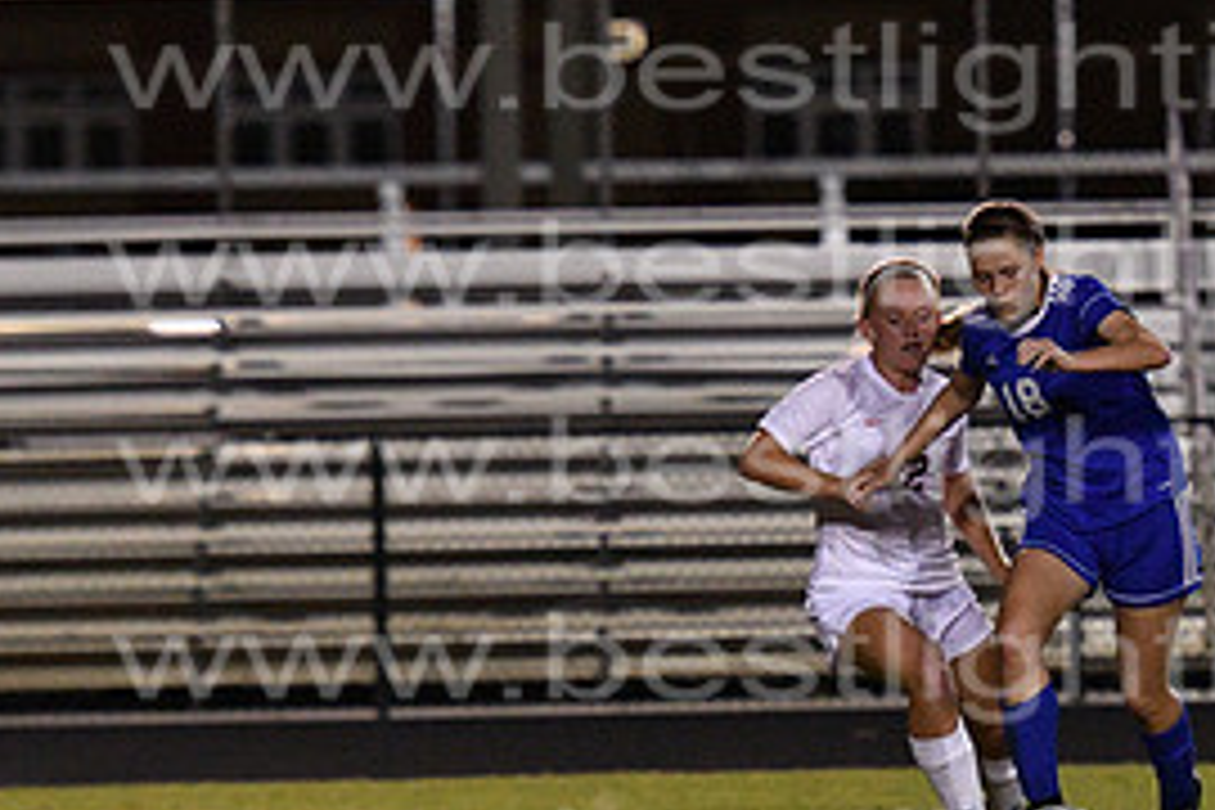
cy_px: 569
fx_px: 16334
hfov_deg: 4.3
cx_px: 1143
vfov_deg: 2.8
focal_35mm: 484
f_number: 4
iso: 8000
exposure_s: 1/800
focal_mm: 150
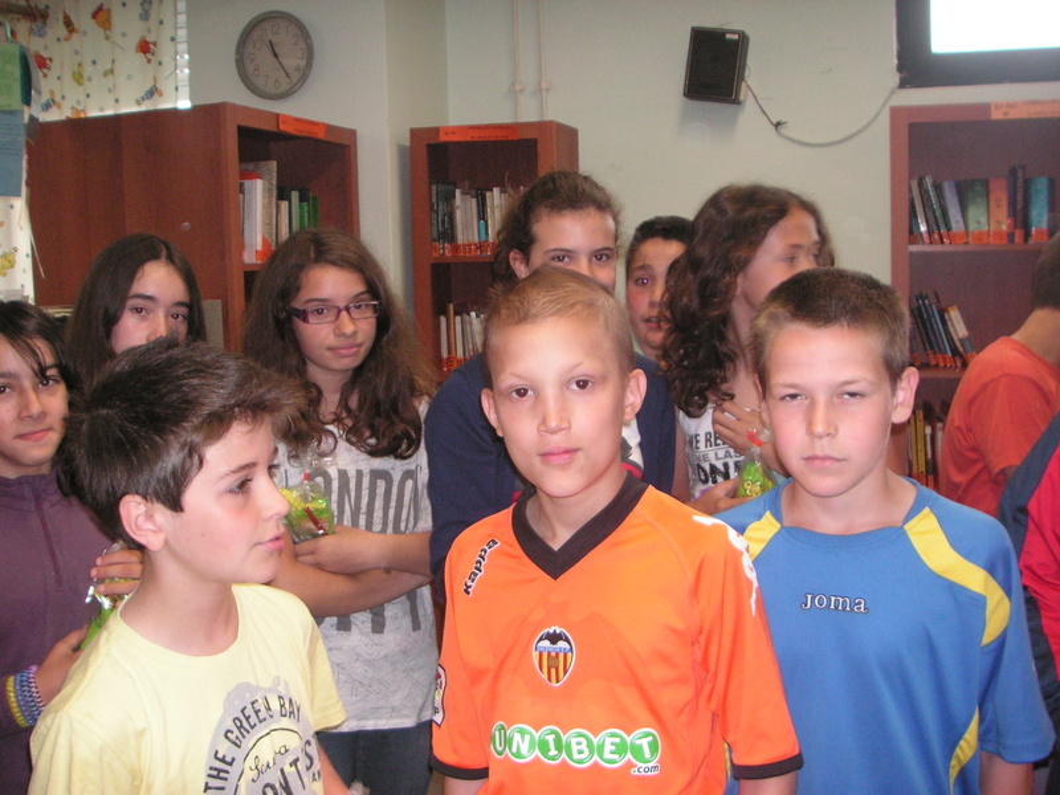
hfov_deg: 49.0
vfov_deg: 37.7
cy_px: 398
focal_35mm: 38
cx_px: 530
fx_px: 1164
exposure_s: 1/45
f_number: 3.3
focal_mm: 6.3
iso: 160
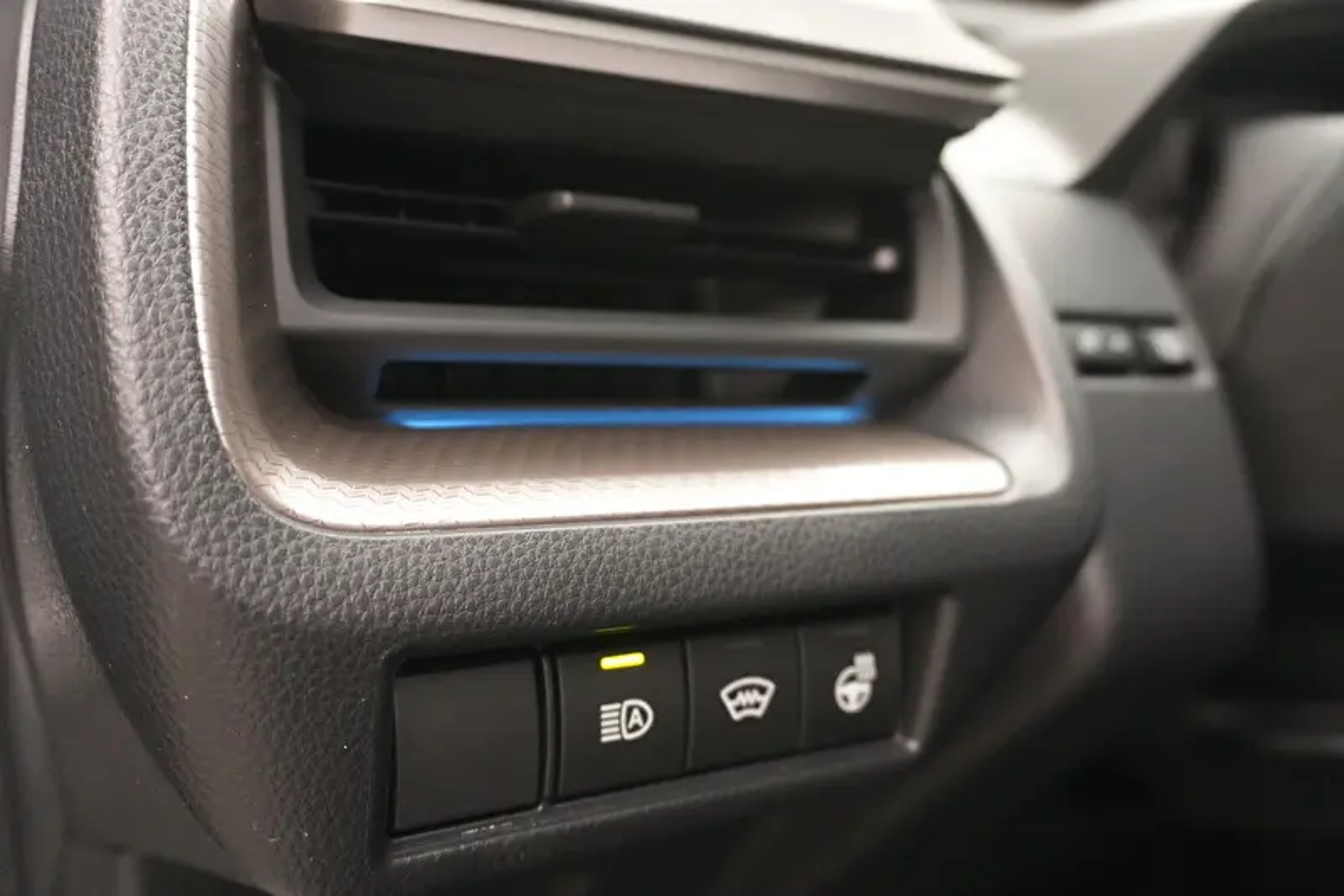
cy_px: 448
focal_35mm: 36
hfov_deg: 53.1
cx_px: 672
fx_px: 1344
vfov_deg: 36.9
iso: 5000
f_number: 4.5
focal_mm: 24
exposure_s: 1/160
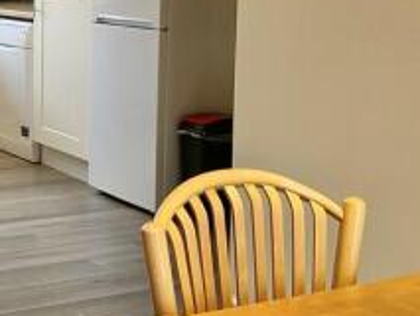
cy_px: 31
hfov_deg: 25.2
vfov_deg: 20.3
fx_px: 862
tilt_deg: -5.1
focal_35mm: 71
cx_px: -56
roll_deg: -0.1
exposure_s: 1/50
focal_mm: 4.25
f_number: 1.8
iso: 125
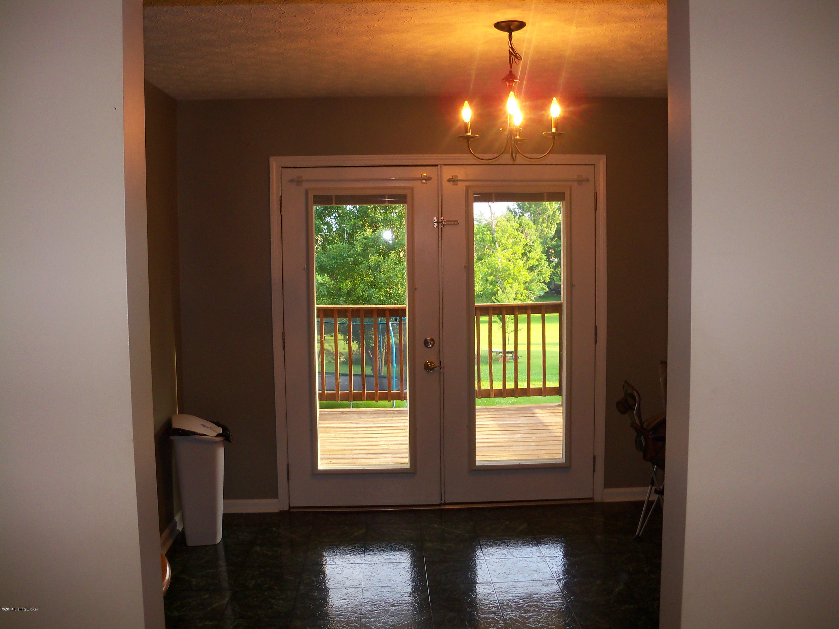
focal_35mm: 35
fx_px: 848
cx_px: 420
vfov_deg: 40.7
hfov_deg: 52.6
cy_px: 314
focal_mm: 6.2
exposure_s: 1/40
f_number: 3.5
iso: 100
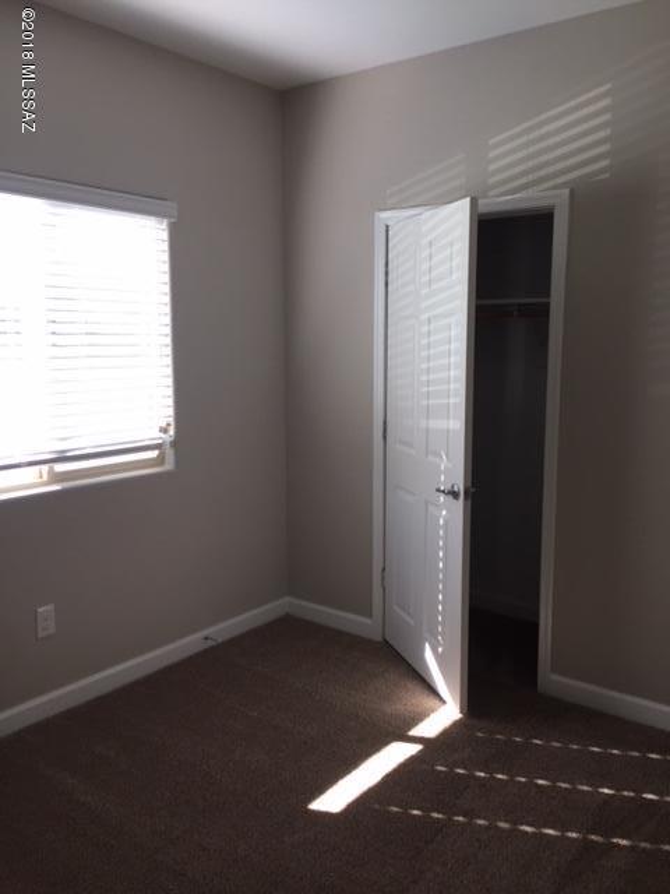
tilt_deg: -6.0
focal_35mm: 29
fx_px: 748
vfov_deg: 61.7
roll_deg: +0.3
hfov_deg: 48.2
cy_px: 447
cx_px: 335
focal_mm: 4.15
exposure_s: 1/120
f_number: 2.2
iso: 50
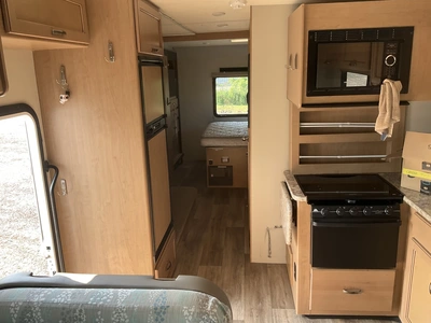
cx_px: 216
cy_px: 162
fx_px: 361
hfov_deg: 61.7
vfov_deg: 48.2
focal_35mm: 29
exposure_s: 1/122
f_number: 1.8
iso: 50
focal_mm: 3
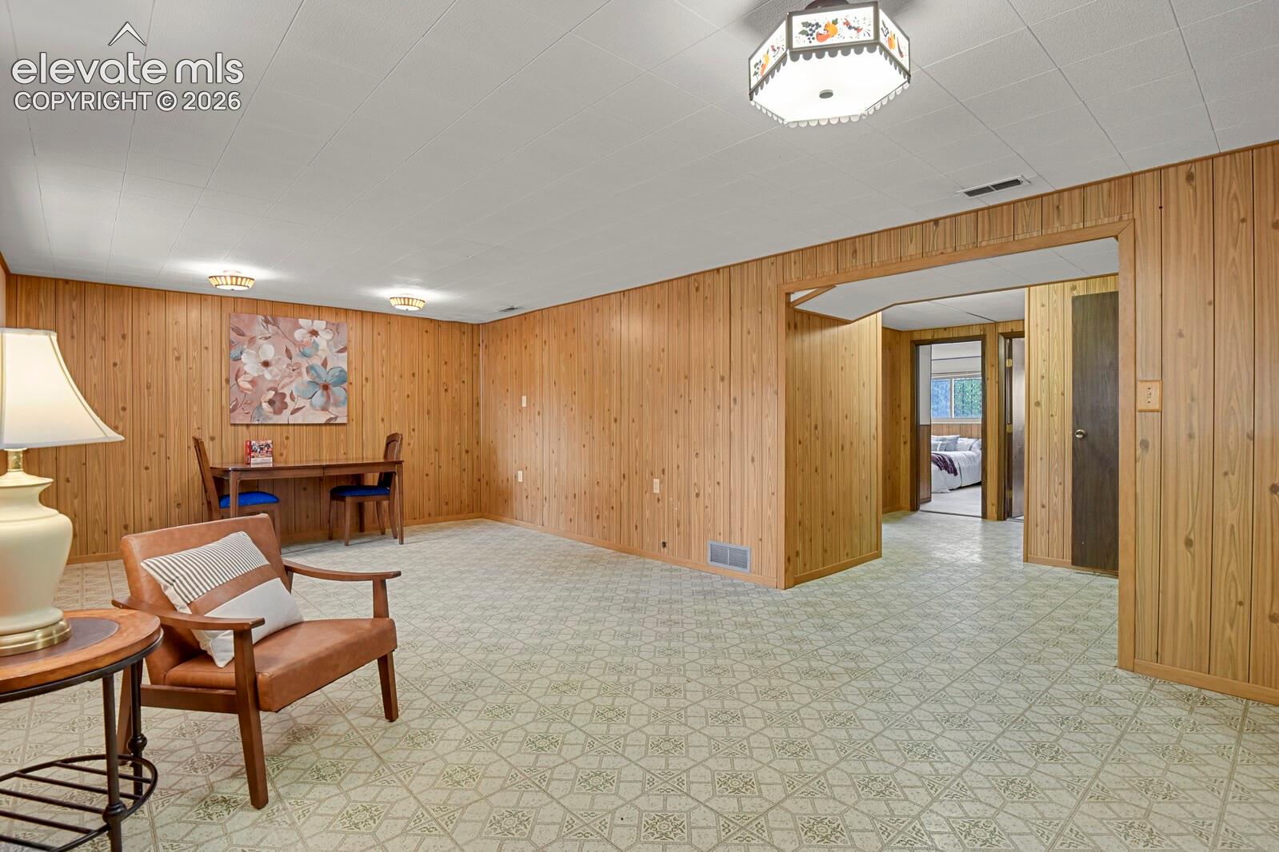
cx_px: 640
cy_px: 426
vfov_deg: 70.4
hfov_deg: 93.3
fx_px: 604
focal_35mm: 17
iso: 12800
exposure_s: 1/8
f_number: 8
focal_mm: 17
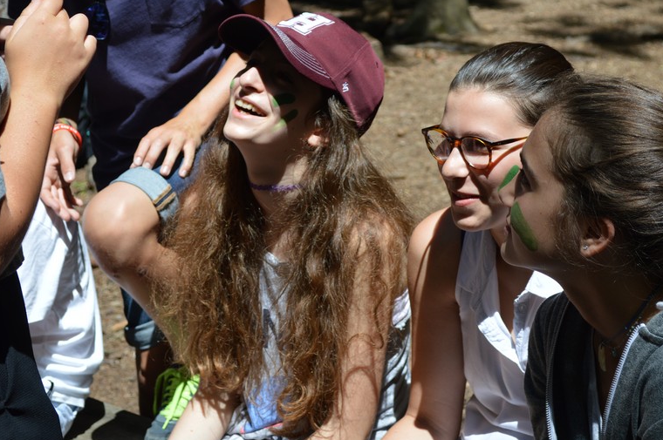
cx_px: 386
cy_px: 169
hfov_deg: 21.9
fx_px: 1711
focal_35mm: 93
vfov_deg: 14.7
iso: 110
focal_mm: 46
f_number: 5.3
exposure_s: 1/400
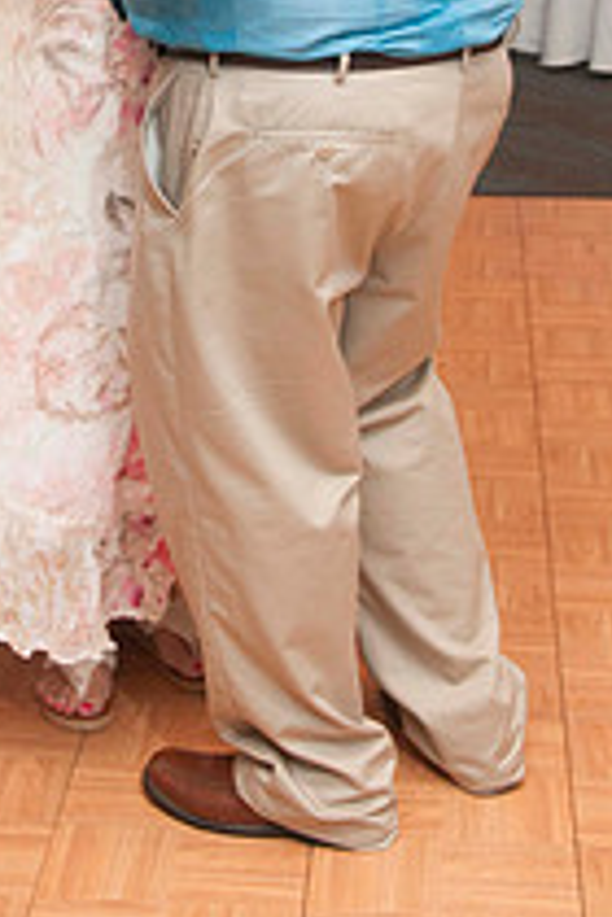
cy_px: -39
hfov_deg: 15.1
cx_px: 164
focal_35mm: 90
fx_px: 2295
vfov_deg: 21.7
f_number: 5.6
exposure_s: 1/60
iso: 800
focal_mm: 28
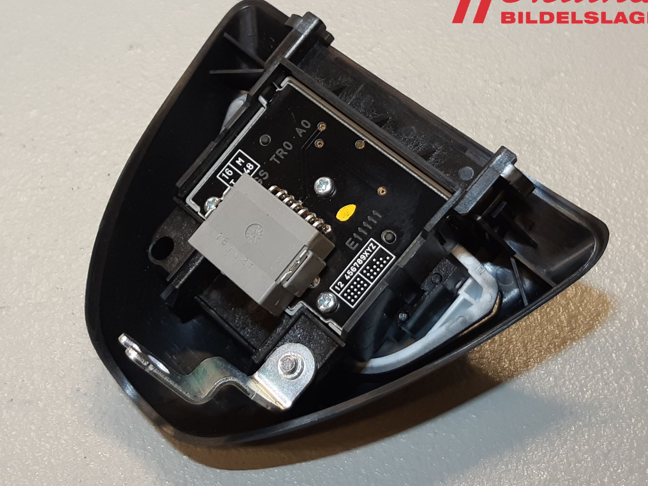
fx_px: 562
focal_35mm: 30
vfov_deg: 46.8
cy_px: 242
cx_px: 302
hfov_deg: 59.9
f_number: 1.7
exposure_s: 1/50
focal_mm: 3.93
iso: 50
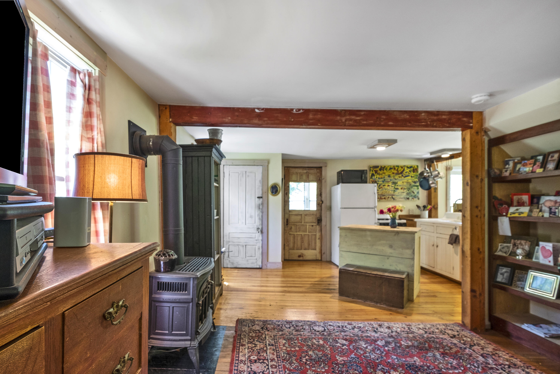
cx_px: 280
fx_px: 264
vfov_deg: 70.4
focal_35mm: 17
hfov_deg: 93.3
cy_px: 187
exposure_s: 1/5
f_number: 8
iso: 320
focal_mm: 11
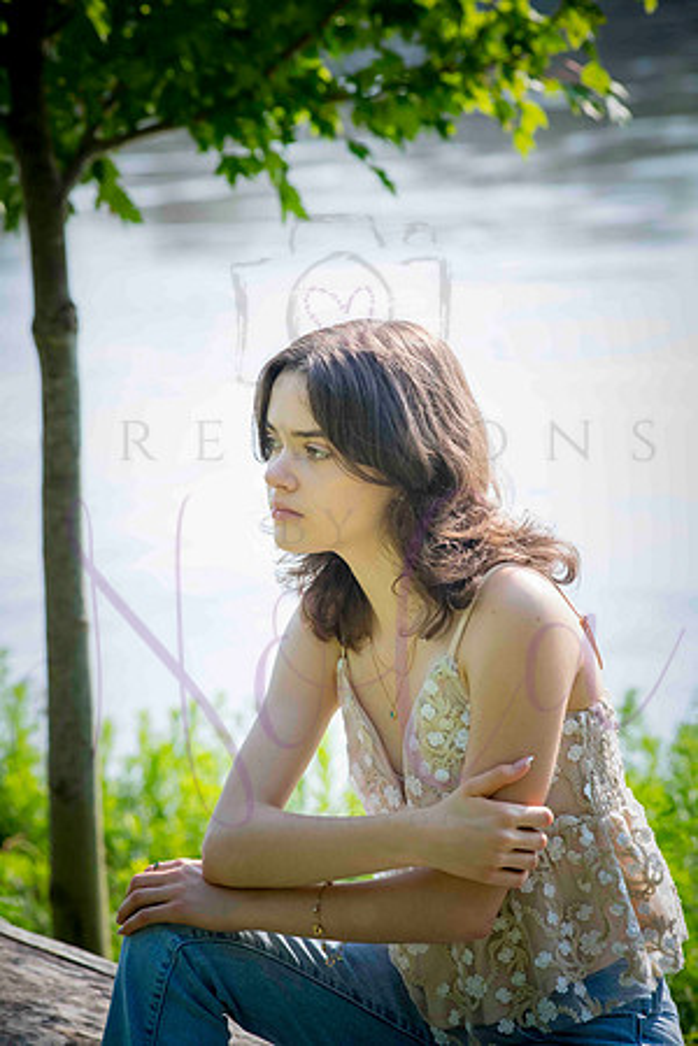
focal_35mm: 135
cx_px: 349
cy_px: 523
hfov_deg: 10.2
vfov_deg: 15.2
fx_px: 3926
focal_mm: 135
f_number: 8
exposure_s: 1/320
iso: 400
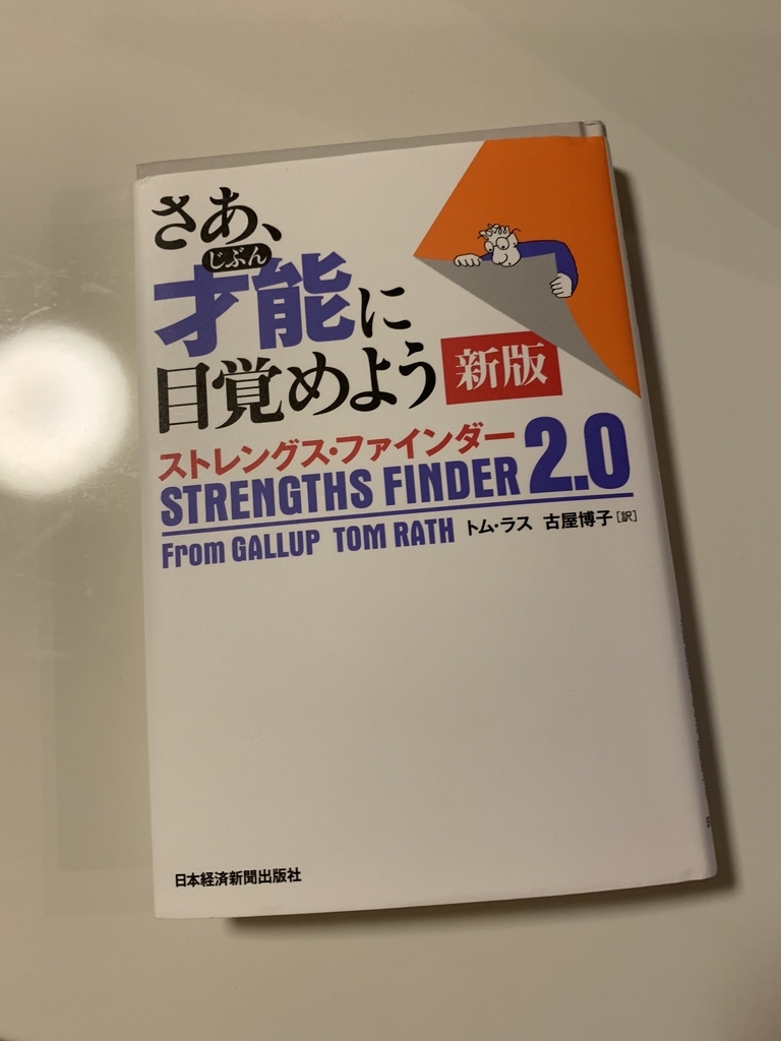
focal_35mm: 26
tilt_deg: -78.8
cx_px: 390
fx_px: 782
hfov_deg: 53.1
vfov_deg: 67.3
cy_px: 520
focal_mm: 4.25
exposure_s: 1/50
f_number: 1.8
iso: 160
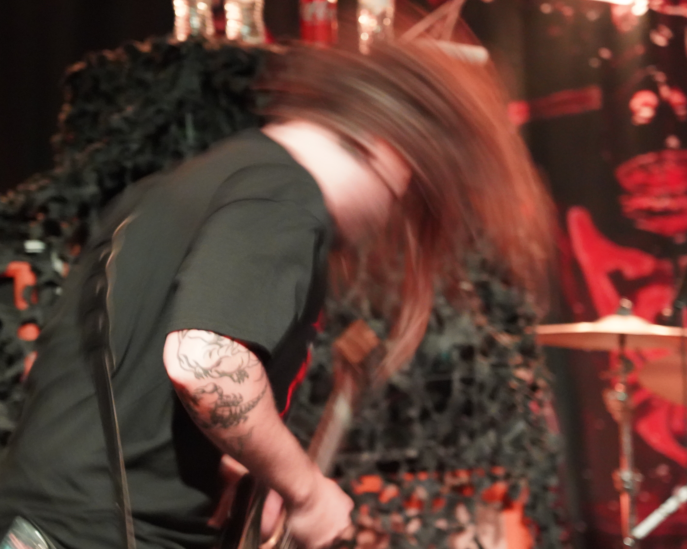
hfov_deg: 16.2
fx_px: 2419
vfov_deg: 13.0
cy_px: 286
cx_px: 291
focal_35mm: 119
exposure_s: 1/20
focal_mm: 96
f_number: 4
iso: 12800
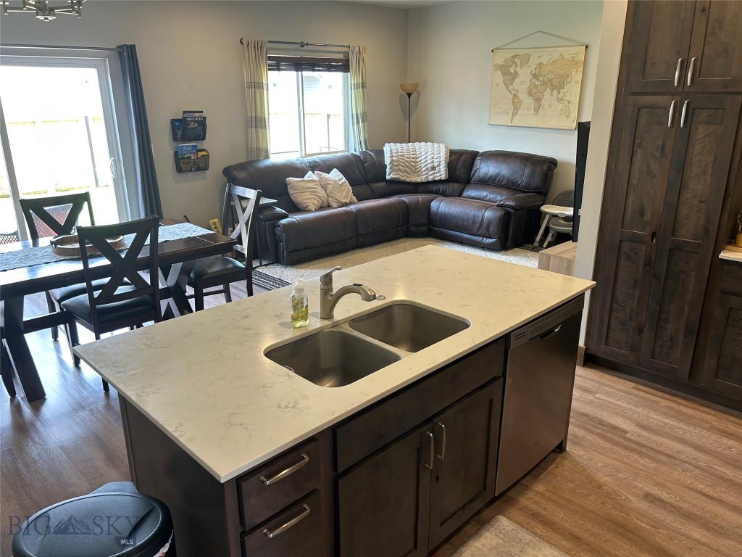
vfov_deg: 53.1
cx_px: 371
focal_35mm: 26
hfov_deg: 67.3
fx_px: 557
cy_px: 278
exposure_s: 1/60
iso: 64
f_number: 1.5
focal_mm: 5.7
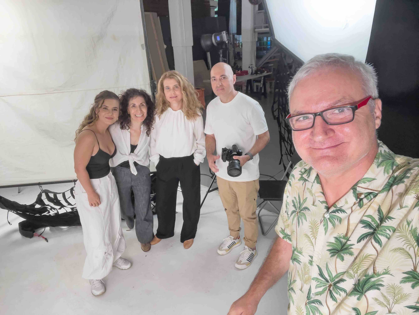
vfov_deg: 58.9
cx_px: 210
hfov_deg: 73.9
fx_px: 278
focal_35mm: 23
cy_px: 158
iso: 100
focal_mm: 2.71
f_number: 2.2
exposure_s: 1/60
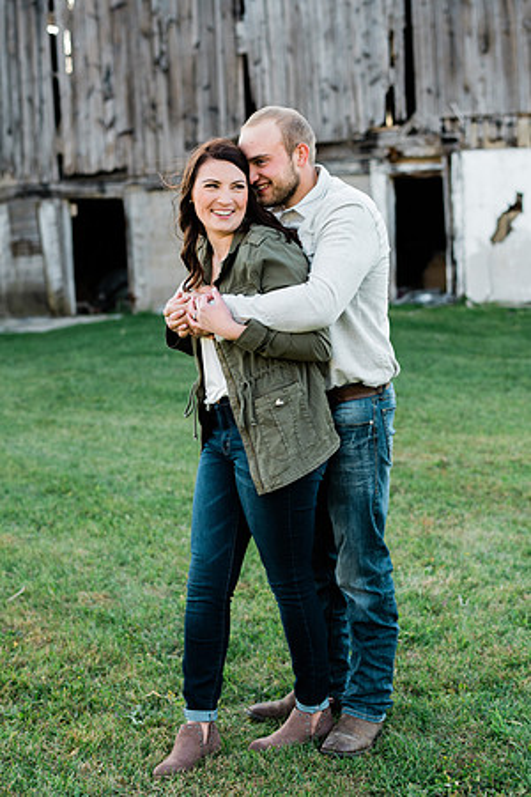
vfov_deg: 34.5
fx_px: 1283
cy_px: 398
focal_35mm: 58
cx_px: 266
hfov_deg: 23.4
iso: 200
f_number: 3.2
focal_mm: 58
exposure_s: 1/640
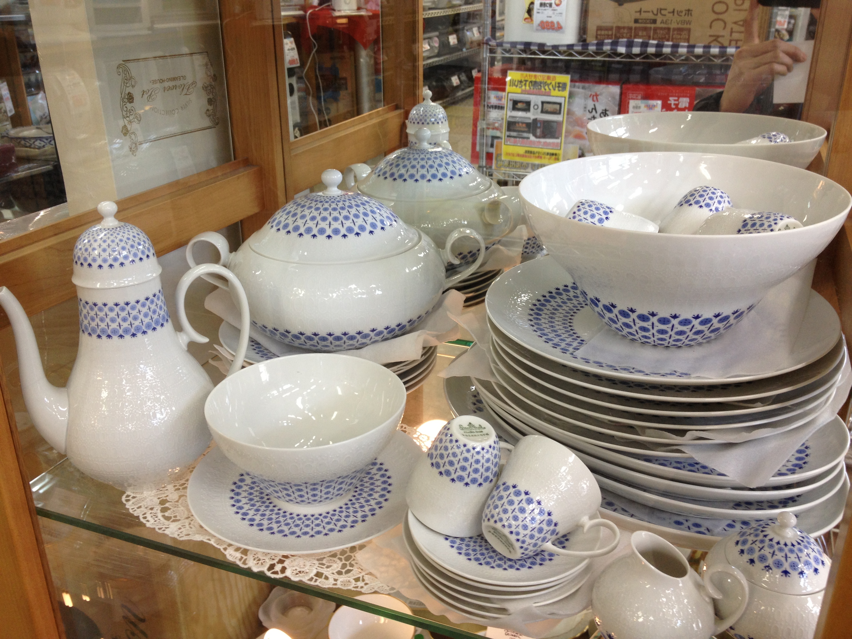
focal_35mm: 35
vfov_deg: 40.7
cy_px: 320
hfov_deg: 52.6
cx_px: 426
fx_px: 861
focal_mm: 4.28
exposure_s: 1/20
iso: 50
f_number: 2.4
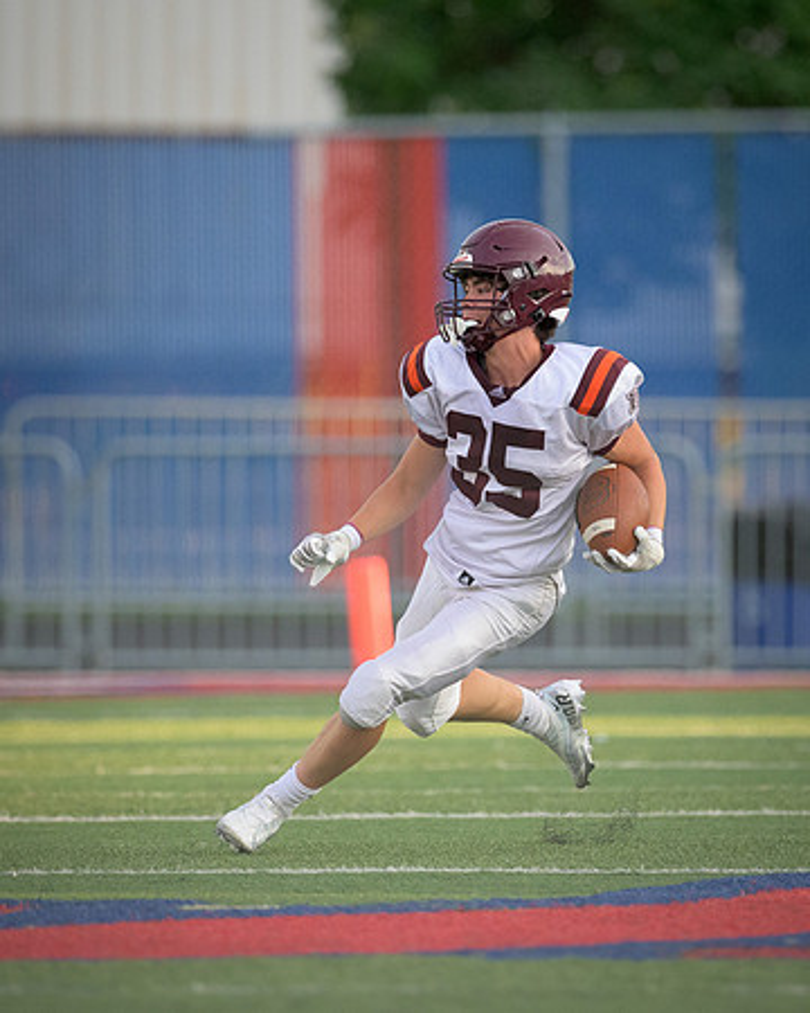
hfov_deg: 1.5
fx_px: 31980
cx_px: 536
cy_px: 537
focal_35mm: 1067
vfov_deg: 1.8
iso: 2000
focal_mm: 500
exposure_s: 1/2500
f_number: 4
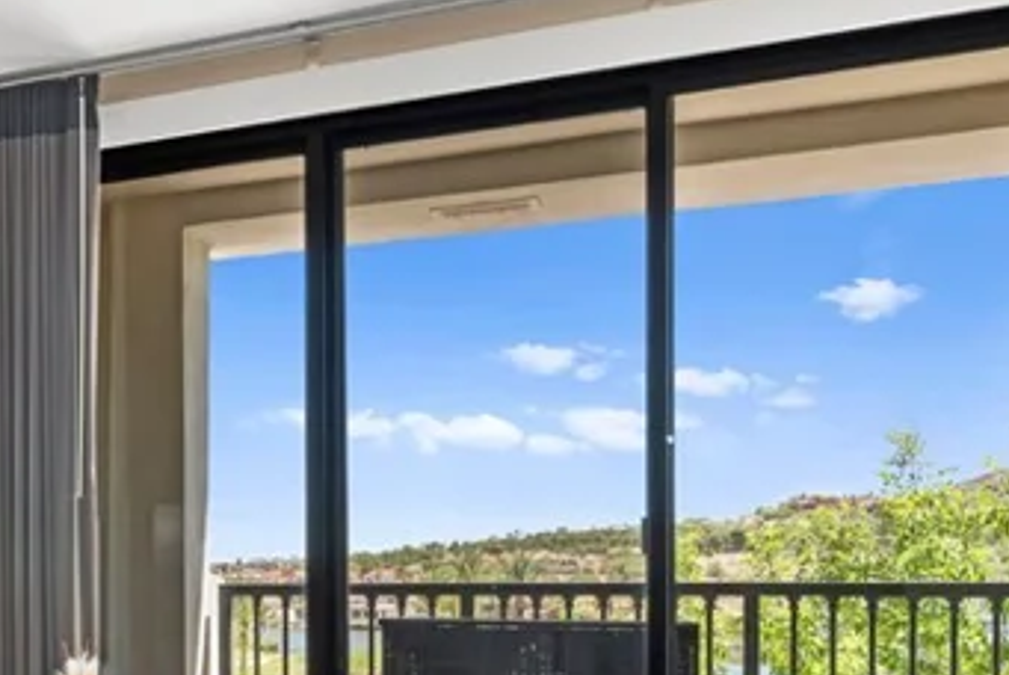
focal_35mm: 51
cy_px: 602
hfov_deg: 34.3
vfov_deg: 25.7
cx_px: -68
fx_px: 1431
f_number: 8
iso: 400
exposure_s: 1/15
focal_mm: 17
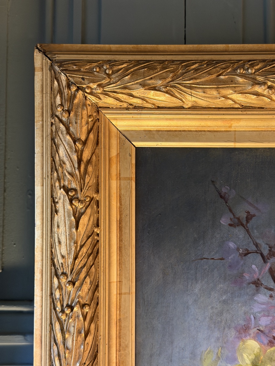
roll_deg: -2.6
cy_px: 183
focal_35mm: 48
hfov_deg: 30.3
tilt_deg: +4.0
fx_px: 508
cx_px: 138
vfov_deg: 39.7
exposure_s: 1/50
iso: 250
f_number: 1.78
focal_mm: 6.76
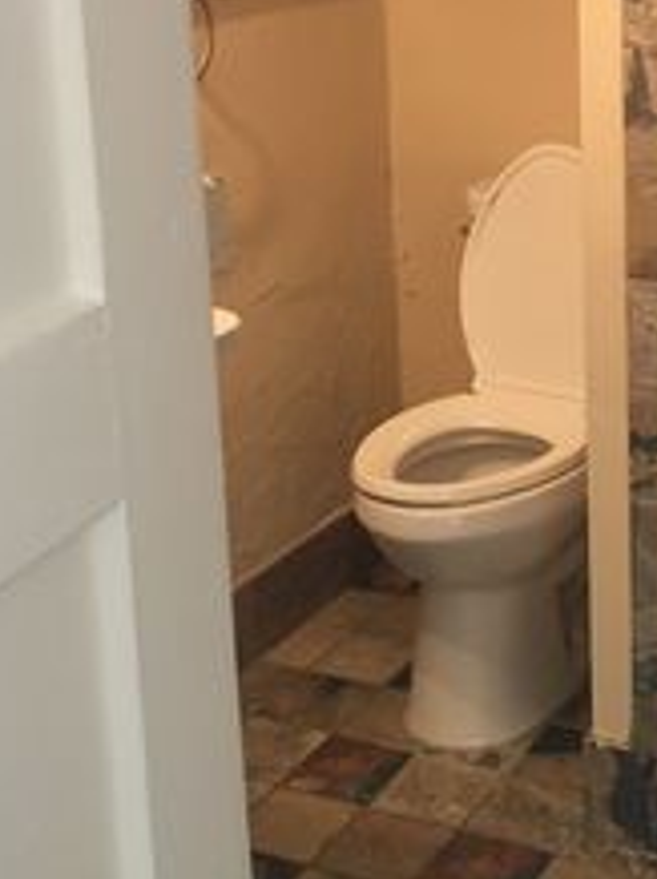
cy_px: 177
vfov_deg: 29.6
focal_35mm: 64
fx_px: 1623
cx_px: 548
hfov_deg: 22.5
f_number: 2.2
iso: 160
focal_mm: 4.15
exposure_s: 1/30
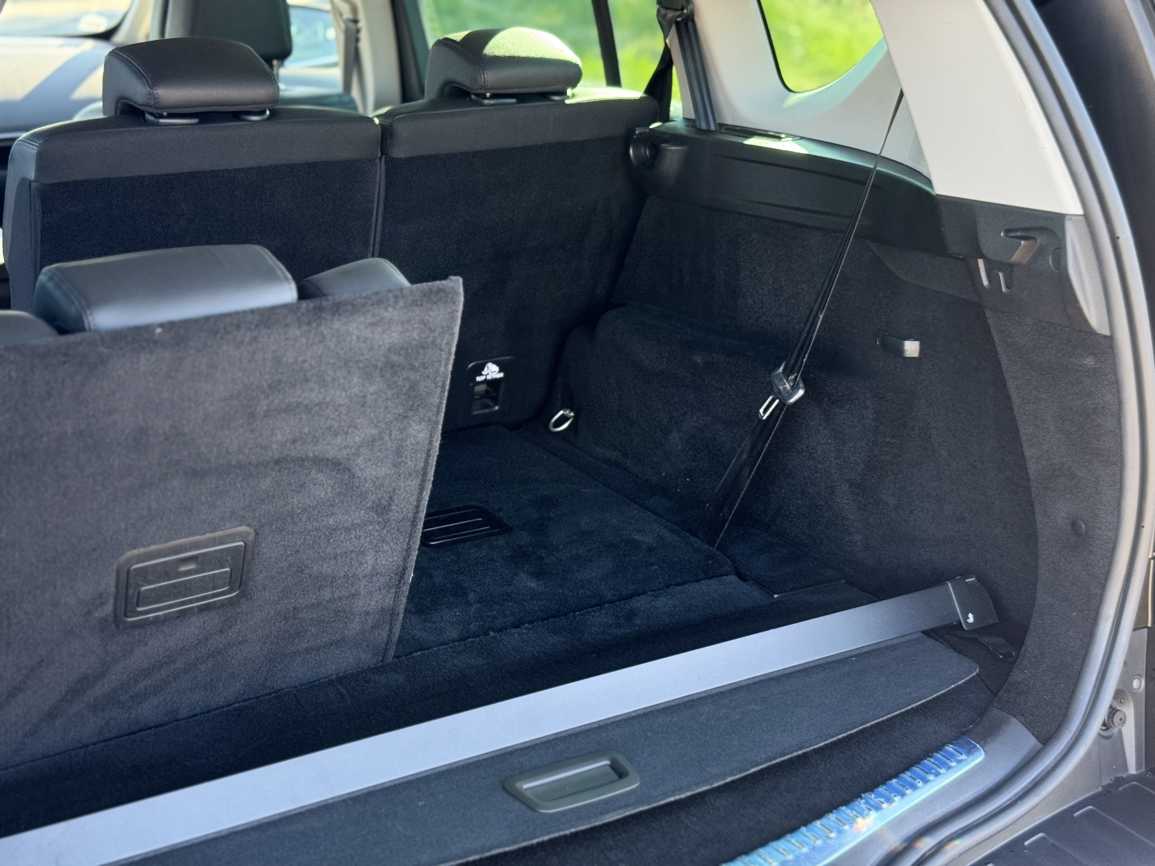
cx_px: 578
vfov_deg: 30.3
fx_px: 1602
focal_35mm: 48
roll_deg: +1.2
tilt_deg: -17.4
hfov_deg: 39.7
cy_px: 433
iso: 100
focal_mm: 6.76
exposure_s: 1/109
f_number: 1.78
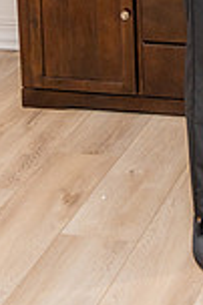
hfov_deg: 11.3
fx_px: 983
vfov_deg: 16.3
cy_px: -138
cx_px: 304
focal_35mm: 116
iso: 640
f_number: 4
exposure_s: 1/160
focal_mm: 24
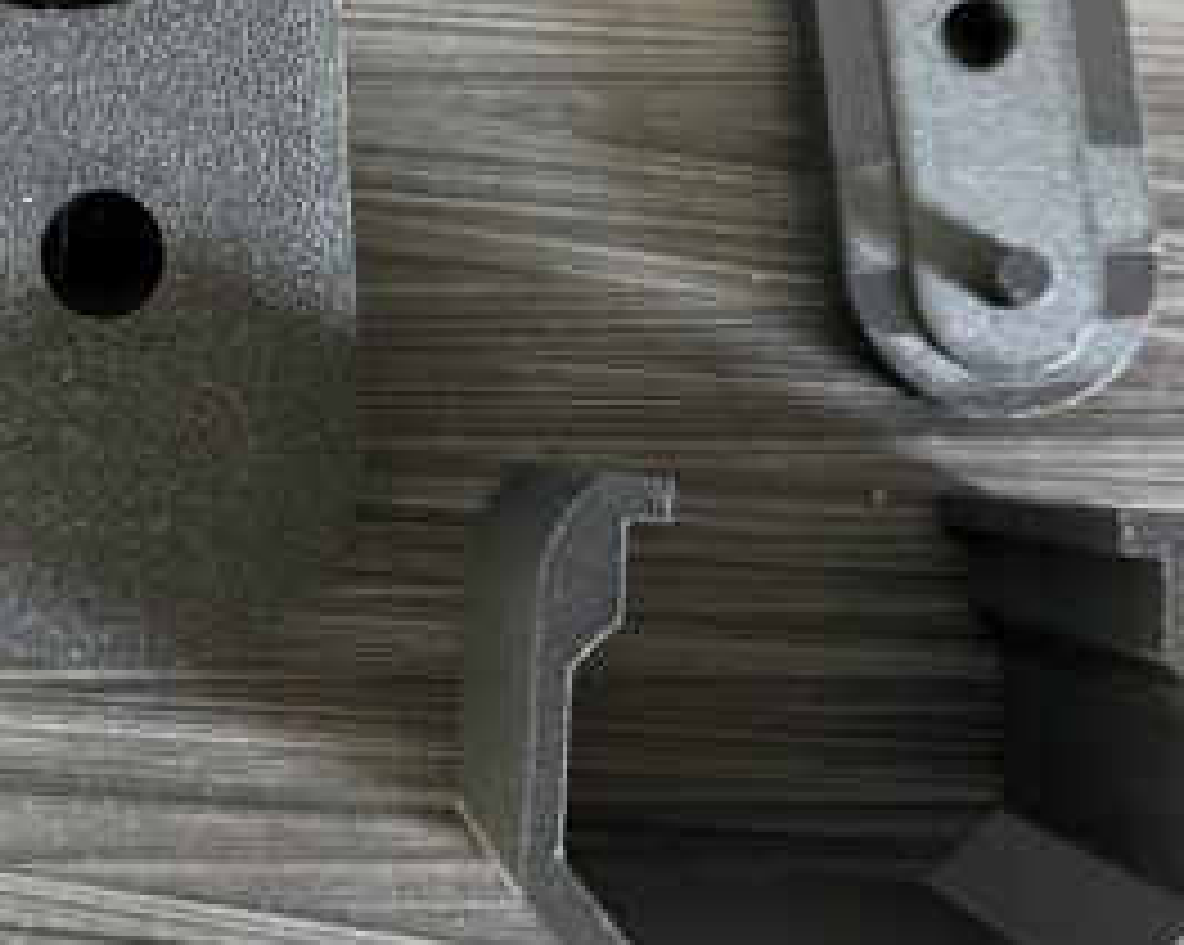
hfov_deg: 31.6
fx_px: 2031
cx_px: 230
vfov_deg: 25.4
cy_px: 99
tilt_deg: -83.0
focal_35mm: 58
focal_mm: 5.1
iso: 640
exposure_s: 1/30
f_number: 1.6
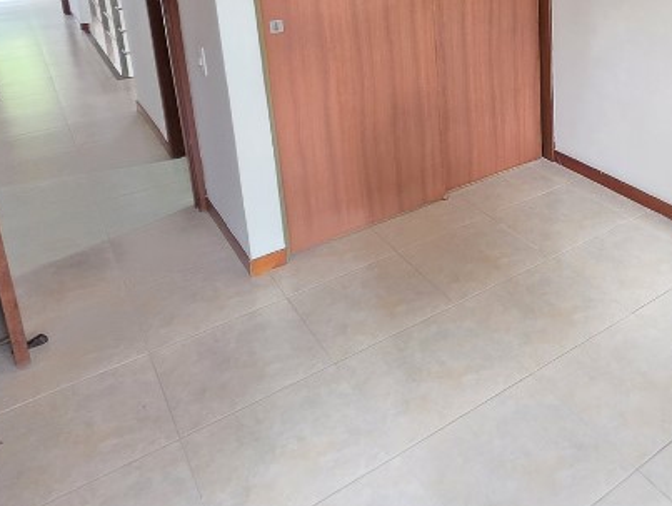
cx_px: 564
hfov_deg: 50.9
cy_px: 50
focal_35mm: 33
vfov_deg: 39.8
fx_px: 641
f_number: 1.9
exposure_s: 1/60
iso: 400
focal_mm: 2.2
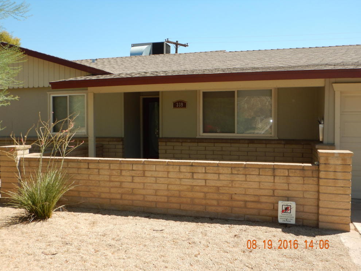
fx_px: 334
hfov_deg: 56.8
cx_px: 175
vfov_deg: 44.2
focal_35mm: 32
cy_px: 134
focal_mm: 5.6
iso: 125
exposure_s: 1/500
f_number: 4.2
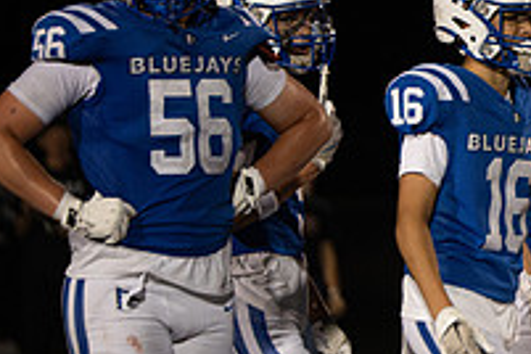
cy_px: 207
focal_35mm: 802
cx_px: 891
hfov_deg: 2.6
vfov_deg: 1.7
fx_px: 11829
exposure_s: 1/1000
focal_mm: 200
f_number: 2.8
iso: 2500
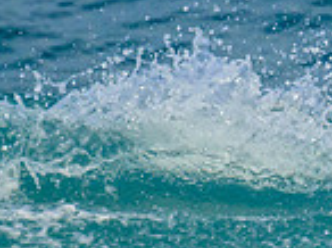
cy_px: 180
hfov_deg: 0.5
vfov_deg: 0.4
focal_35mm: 3702
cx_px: 583
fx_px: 35447
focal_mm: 800
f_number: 11
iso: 1250
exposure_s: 1/1600
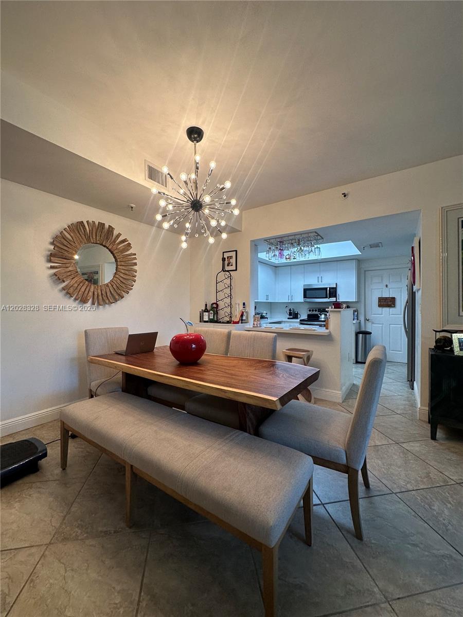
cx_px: 232
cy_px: 308
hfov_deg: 85.7
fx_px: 250
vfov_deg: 102.1
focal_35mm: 14
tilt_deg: -0.4
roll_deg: -2.7
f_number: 2.2
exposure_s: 1/120
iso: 125
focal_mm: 2.22
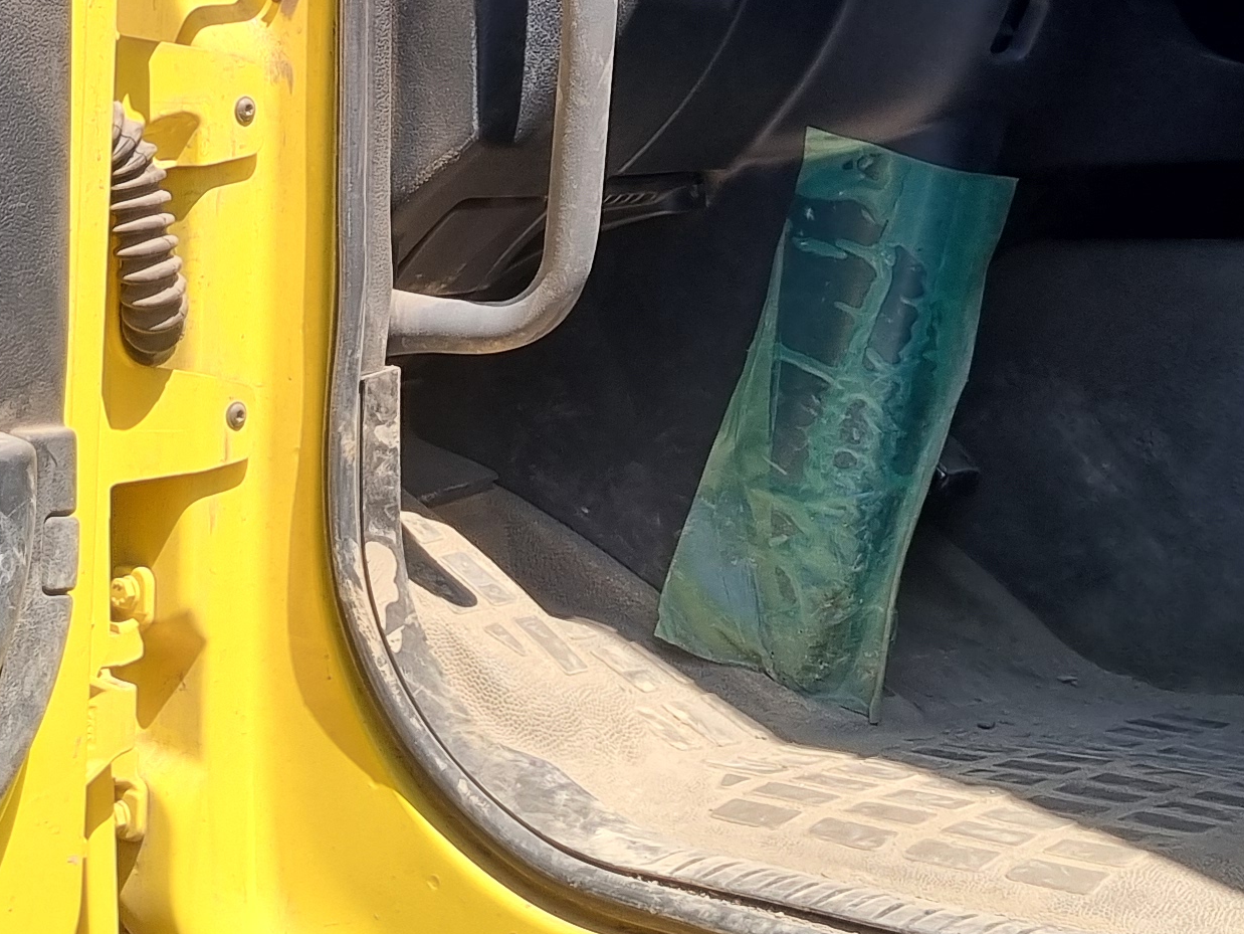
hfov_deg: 23.1
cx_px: 339
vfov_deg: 16.3
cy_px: -394
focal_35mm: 84
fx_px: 3019
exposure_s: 1/1060
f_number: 1.8
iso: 50
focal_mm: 5.4
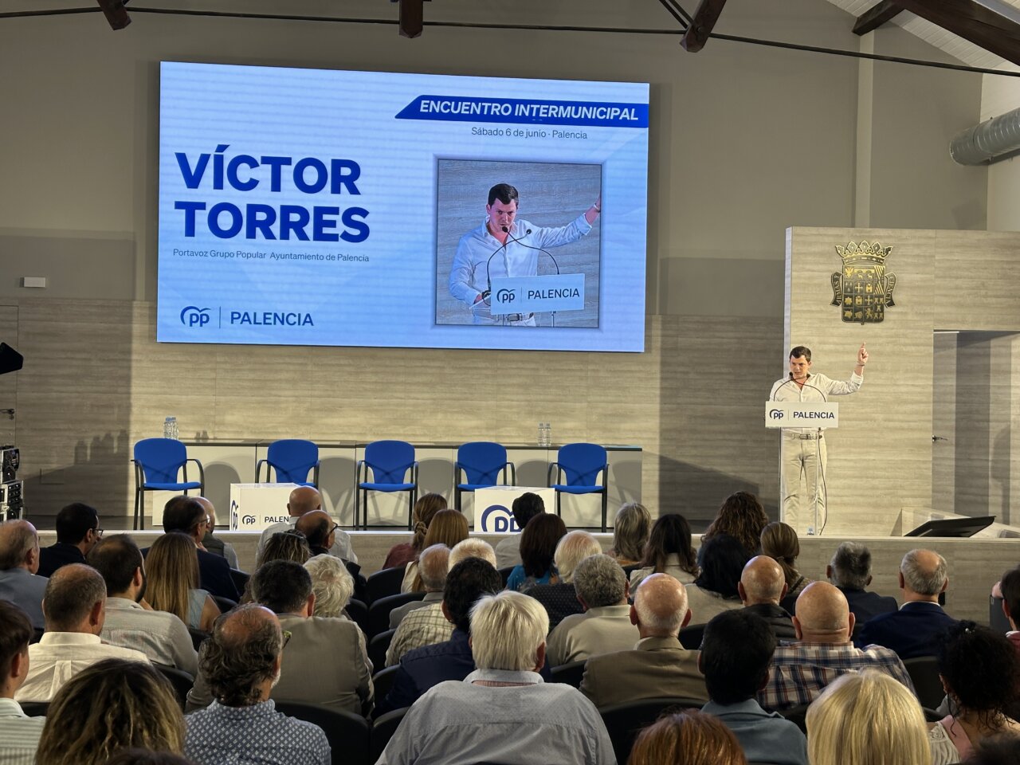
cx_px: 510
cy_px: 382
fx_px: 1414
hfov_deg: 39.7
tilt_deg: +0.6
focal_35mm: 48
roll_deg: -0.6
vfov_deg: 30.3
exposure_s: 1/99
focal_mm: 6.86
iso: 80
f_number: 1.78
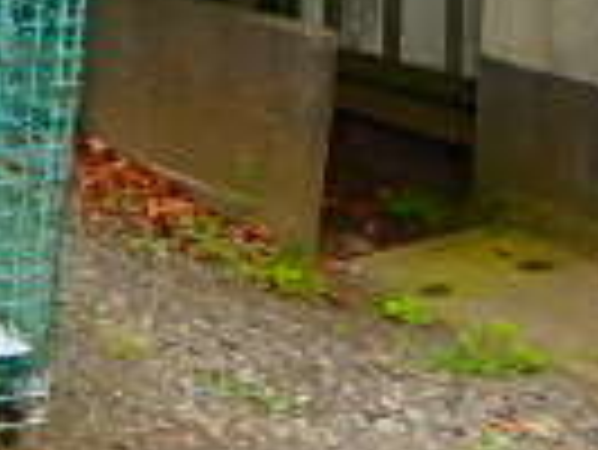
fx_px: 1746
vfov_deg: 13.7
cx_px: -742
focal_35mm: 101
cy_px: -252
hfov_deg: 14.5
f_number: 3.5
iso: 125
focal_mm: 3.7
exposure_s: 1/320
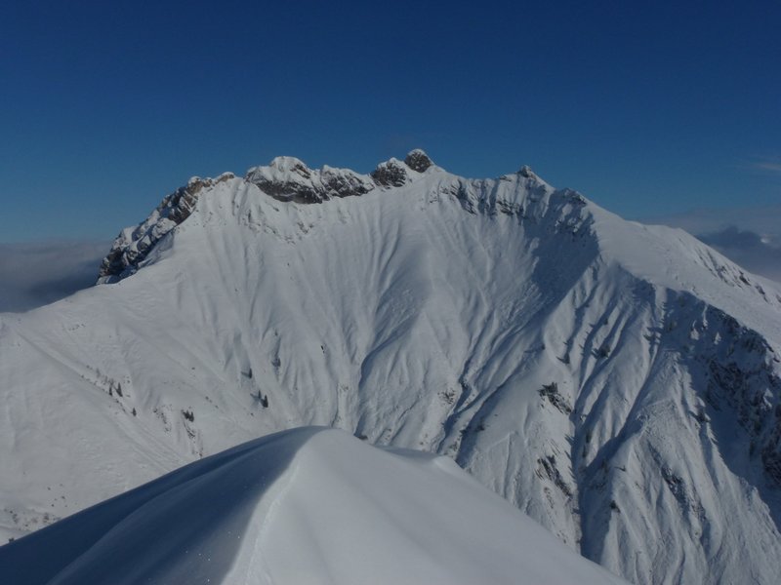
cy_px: 292
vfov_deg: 37.7
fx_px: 857
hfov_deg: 49.0
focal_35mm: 38
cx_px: 390
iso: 100
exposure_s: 1/2500
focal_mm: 6.8
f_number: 6.3
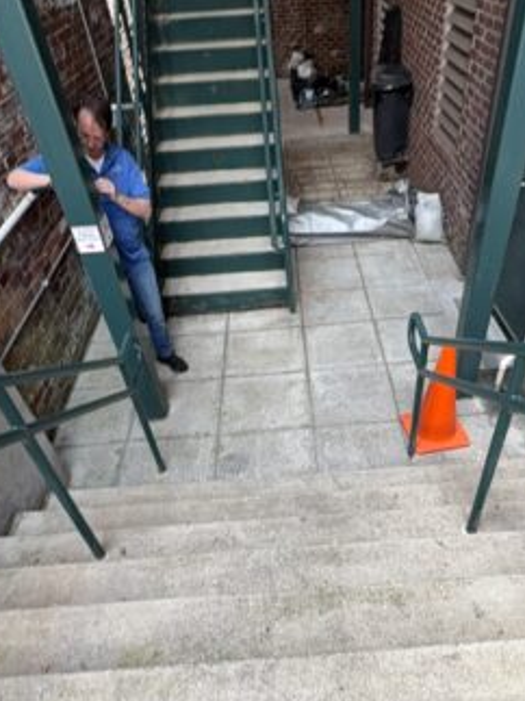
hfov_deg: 52.6
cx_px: 319
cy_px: 456
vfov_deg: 65.9
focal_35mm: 26
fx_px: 526
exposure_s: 1/61
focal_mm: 2.22
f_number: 2.2
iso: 25
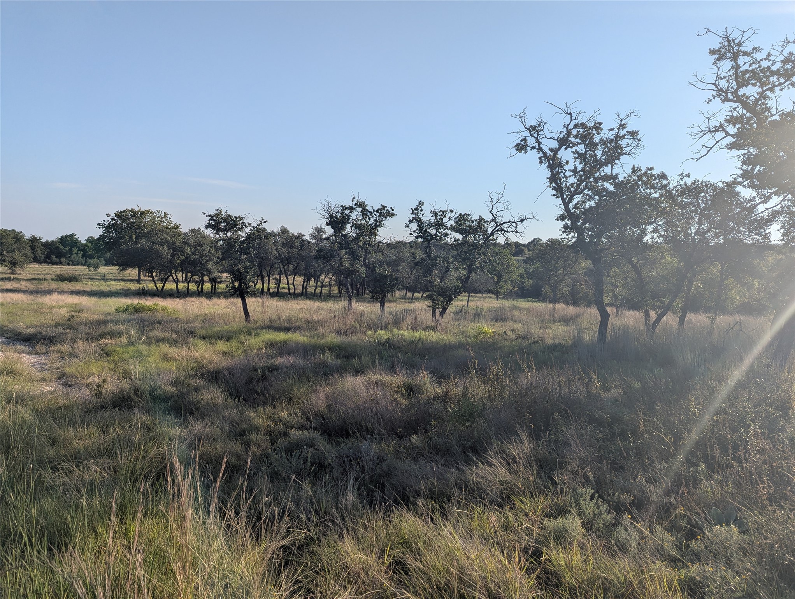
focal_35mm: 24
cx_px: 398
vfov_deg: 56.9
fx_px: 552
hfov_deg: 71.5
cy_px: 300
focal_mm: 6.81
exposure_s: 1/2976
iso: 44
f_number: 1.85
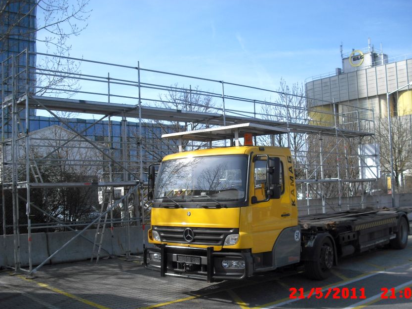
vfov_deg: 35.1
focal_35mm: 41
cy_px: 163
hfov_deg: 45.7
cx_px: 219
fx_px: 488
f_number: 5.6
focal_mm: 6.2
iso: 64
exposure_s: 1/250
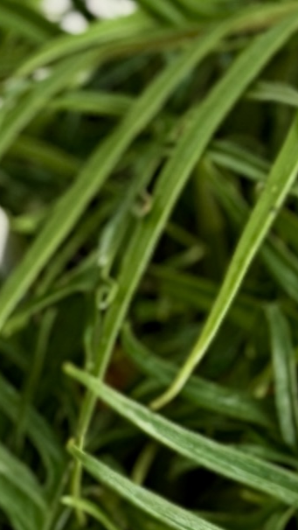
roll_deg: -0.8
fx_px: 4887
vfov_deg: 6.2
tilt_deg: -11.5
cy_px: 462
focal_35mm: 348
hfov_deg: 3.4
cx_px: 708
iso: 80
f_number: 1.78
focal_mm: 6.76
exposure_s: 1/121
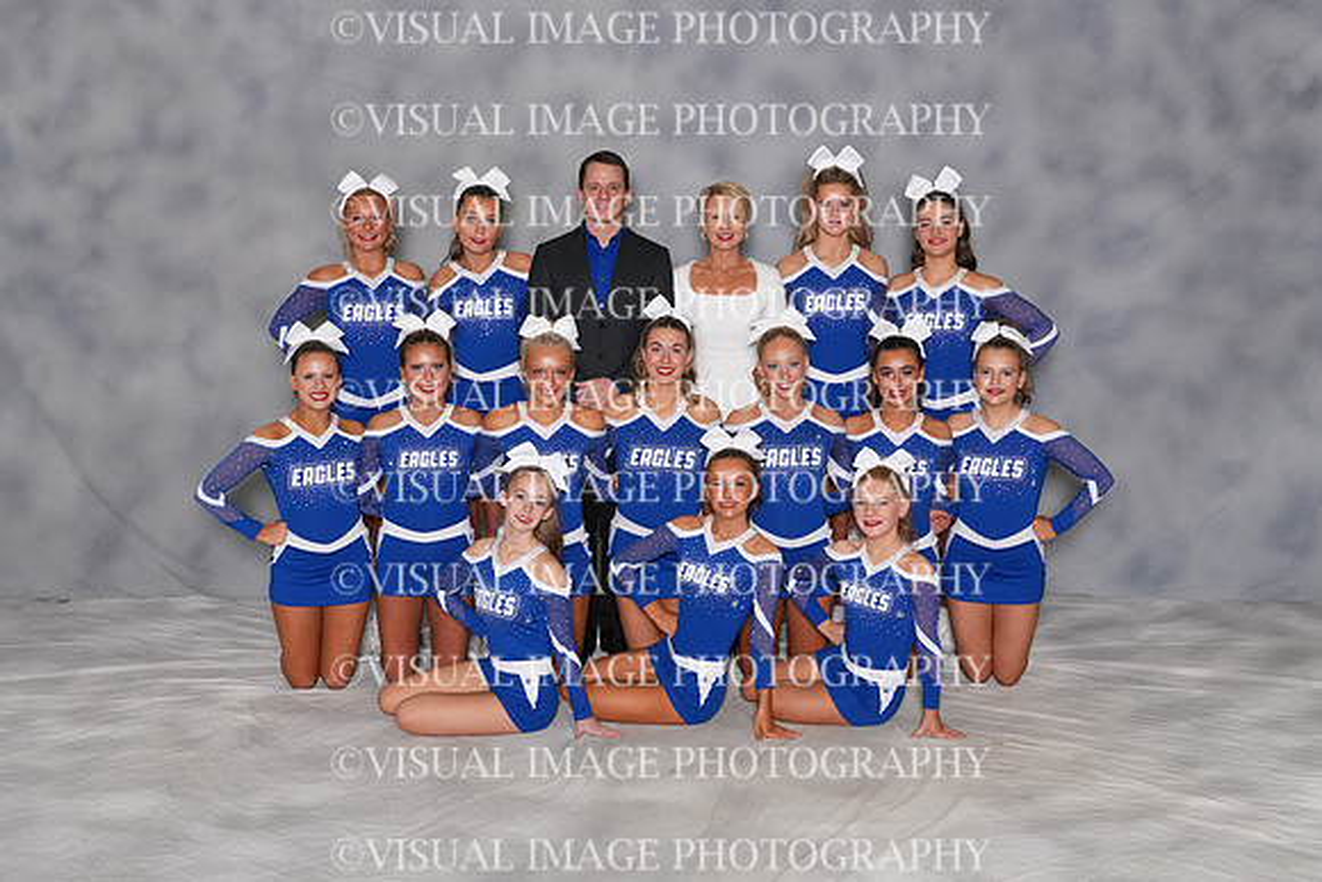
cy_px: 441
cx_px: 661
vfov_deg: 27.3
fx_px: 1818
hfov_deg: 40.0
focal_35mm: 50
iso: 800
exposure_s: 1/80
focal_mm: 33
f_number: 8
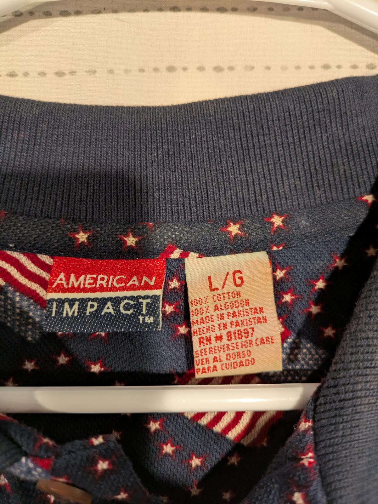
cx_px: 189
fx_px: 364
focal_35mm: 25
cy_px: 252
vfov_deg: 69.4
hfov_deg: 54.9
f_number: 1.89
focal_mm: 5.43
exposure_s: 1/30
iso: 212
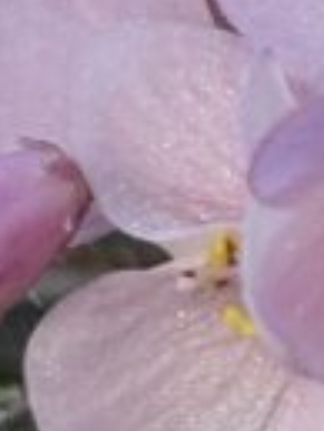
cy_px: 90
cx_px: 575
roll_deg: -4.9
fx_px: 5133
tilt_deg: -18.1
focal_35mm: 412
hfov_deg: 3.6
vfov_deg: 4.8
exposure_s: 1/581
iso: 32
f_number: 1.6
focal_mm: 5.96
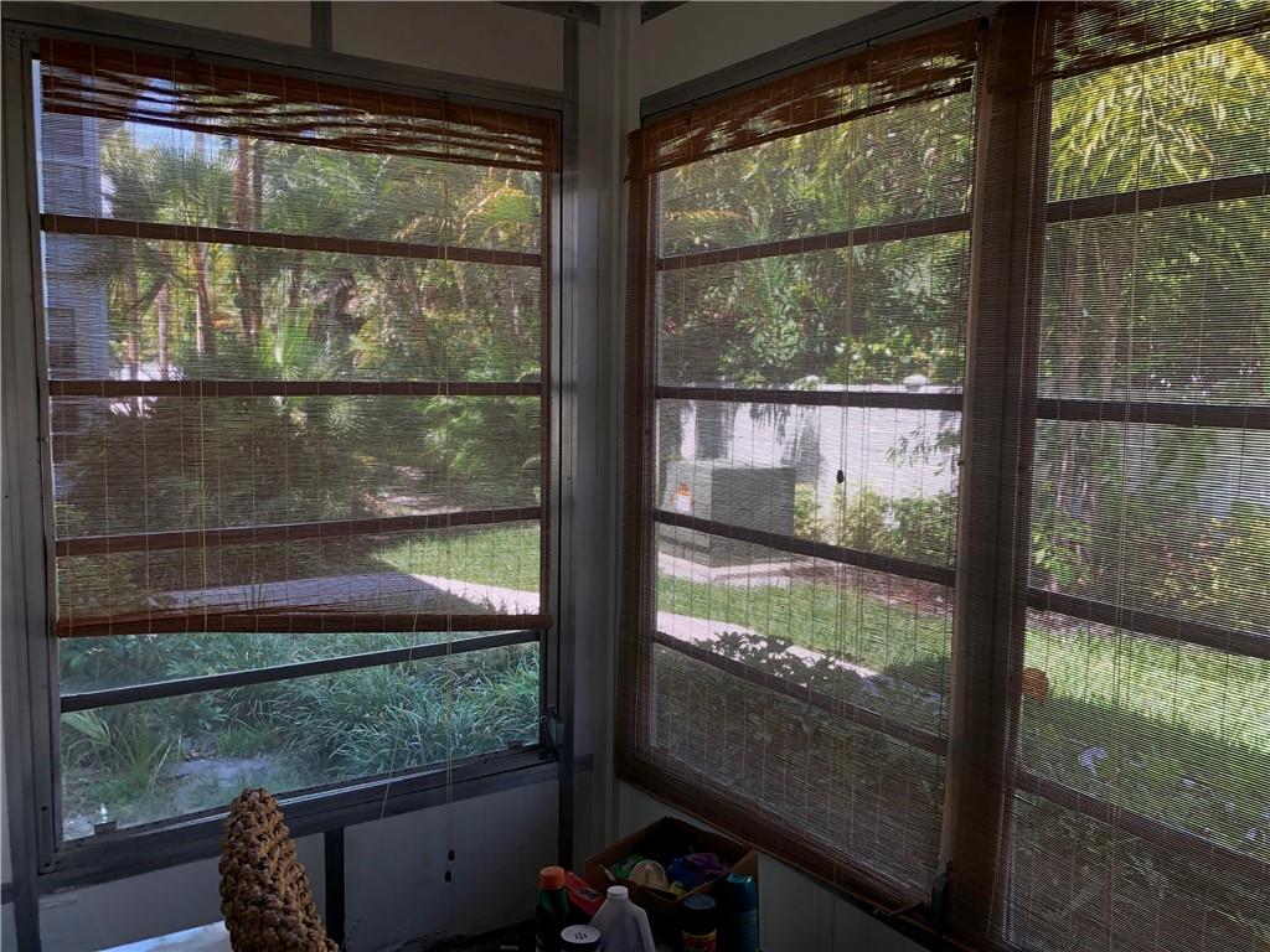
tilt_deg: -5.5
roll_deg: -0.4
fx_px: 1027
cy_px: 476
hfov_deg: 63.4
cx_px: 635
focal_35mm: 28
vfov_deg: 49.7
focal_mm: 3.99
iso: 50
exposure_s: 1/120
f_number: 1.8
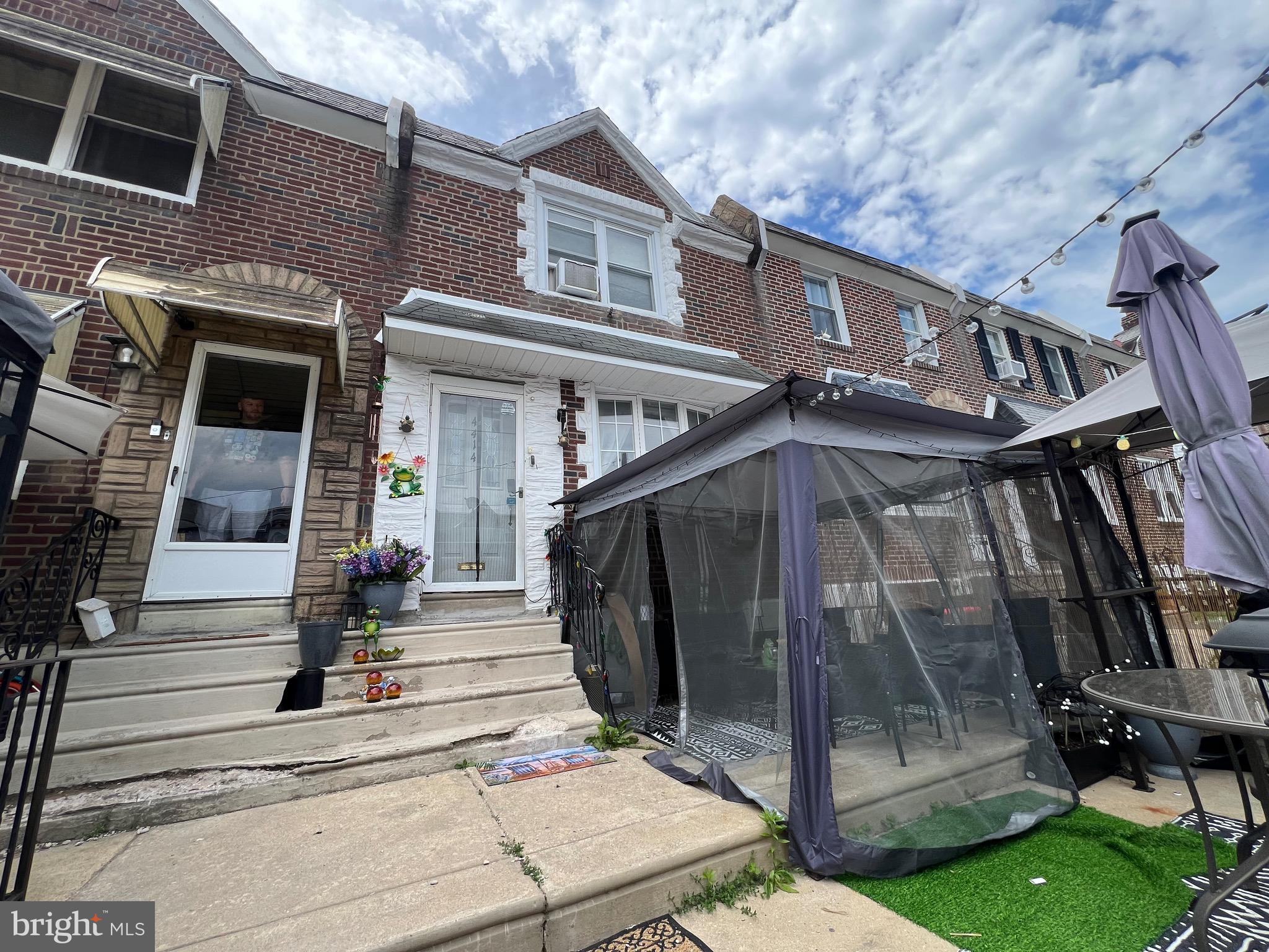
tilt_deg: +15.8
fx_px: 477
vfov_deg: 89.9
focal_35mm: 13
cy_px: 476
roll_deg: +3.0
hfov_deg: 106.2
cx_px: 634
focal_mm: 1.57
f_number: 1.8
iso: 32
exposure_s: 1/615
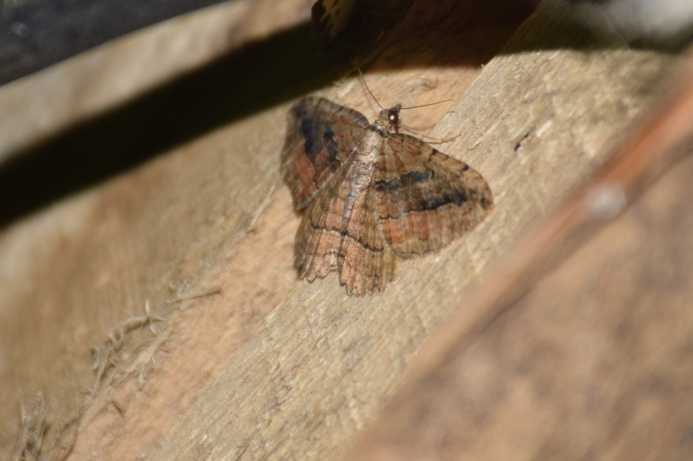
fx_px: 4041
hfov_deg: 9.8
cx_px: 346
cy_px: 230
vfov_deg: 6.5
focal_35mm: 210
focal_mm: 140
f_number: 7.1
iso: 320
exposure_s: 1/60
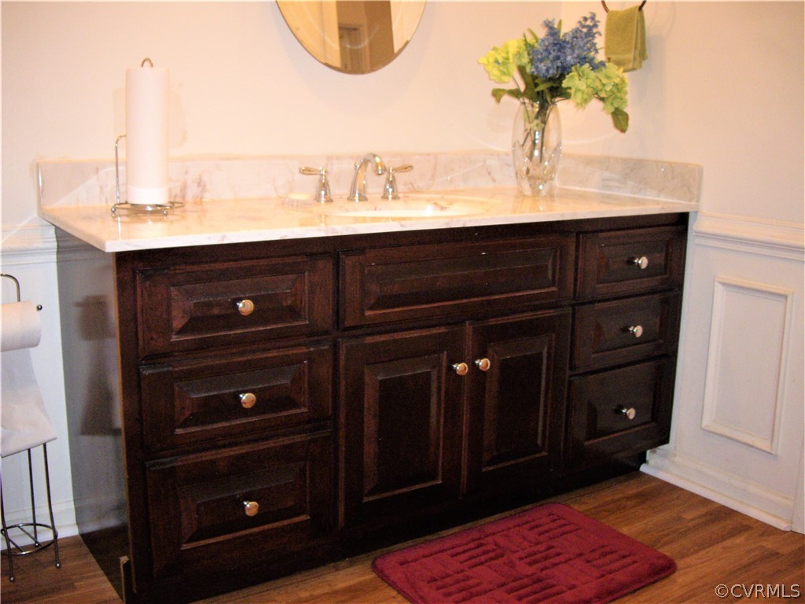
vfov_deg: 37.7
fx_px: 884
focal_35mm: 38
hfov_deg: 49.0
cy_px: 302
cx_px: 402
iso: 400
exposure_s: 1/40
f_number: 2.8
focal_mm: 7.9
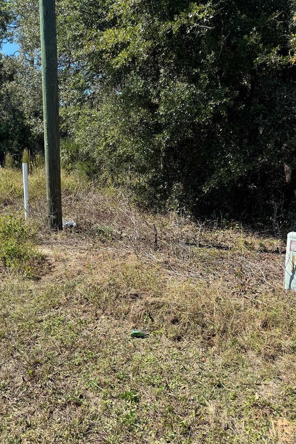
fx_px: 345
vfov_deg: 65.5
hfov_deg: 46.1
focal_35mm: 28
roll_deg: -1.2
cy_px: 225
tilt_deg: -13.6
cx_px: 115
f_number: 1.78
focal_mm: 6.76
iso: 80
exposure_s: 1/2415
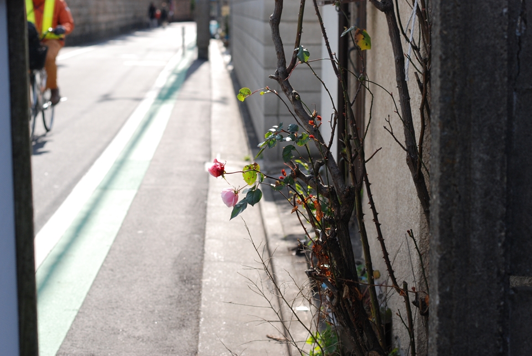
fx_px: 1153
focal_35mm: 78
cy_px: 175
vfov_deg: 17.5
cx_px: 259
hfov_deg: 26.0
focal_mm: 50
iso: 400
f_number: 5.6
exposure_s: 1/1600
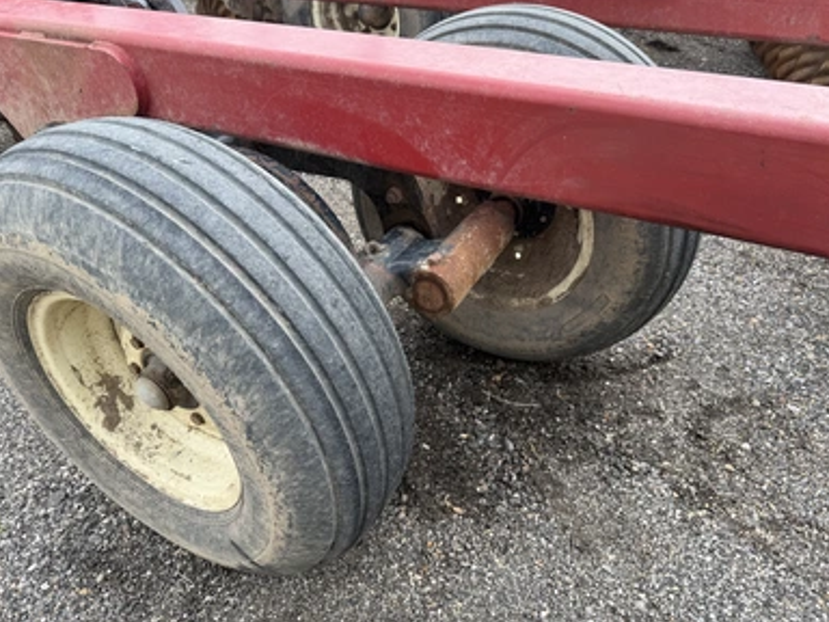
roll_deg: +4.4
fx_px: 599
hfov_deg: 69.4
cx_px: 427
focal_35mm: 25
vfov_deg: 54.9
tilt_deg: -41.6
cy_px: 313
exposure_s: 1/805
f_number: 1.78
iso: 80
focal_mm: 6.76
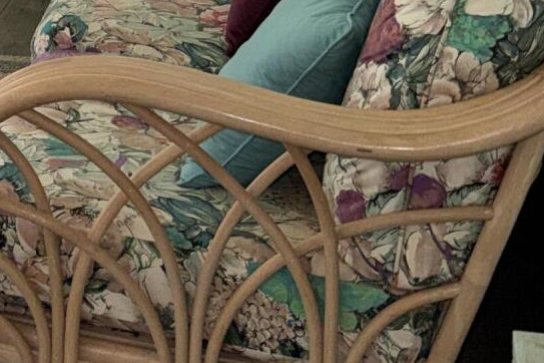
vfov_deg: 13.2
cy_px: -319
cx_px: -46
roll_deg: +3.3
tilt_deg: -7.1
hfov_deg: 21.1
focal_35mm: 92
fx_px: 1390
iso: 64
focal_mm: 6.76
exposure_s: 1/121
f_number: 1.78
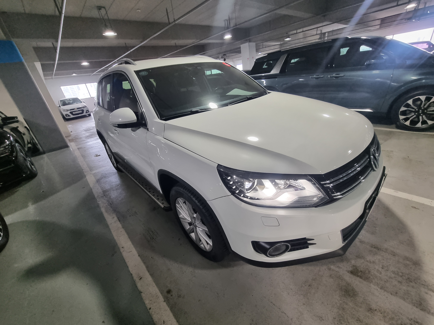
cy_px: 162
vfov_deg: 89.9
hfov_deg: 106.2
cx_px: 217
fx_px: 163
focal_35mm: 13
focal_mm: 2.2
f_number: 2.2
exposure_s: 1/60
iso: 320
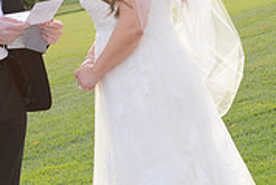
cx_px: 161
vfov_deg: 5.0
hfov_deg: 7.4
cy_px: 113
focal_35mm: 277
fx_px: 2125
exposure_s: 1/100
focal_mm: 85
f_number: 11
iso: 640
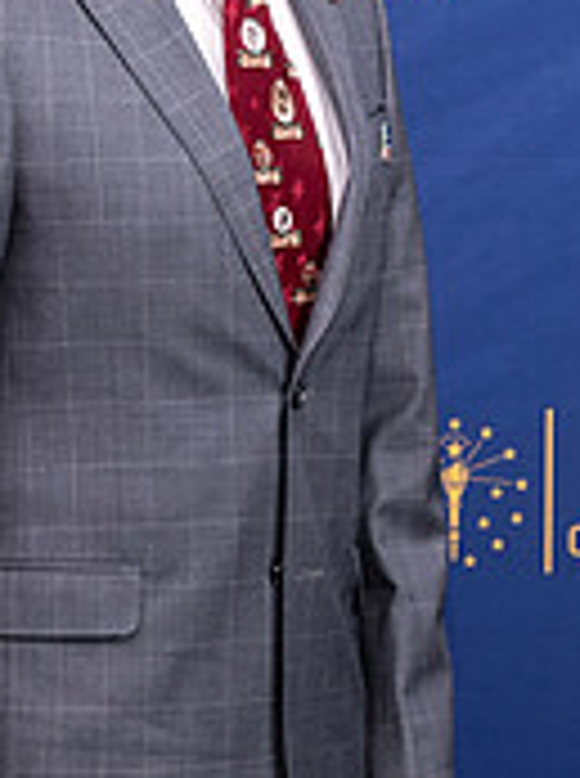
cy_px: 170
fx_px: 4597
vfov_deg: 9.7
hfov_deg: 7.2
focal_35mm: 205
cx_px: 212
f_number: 5.6
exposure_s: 1/125
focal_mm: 50
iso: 160
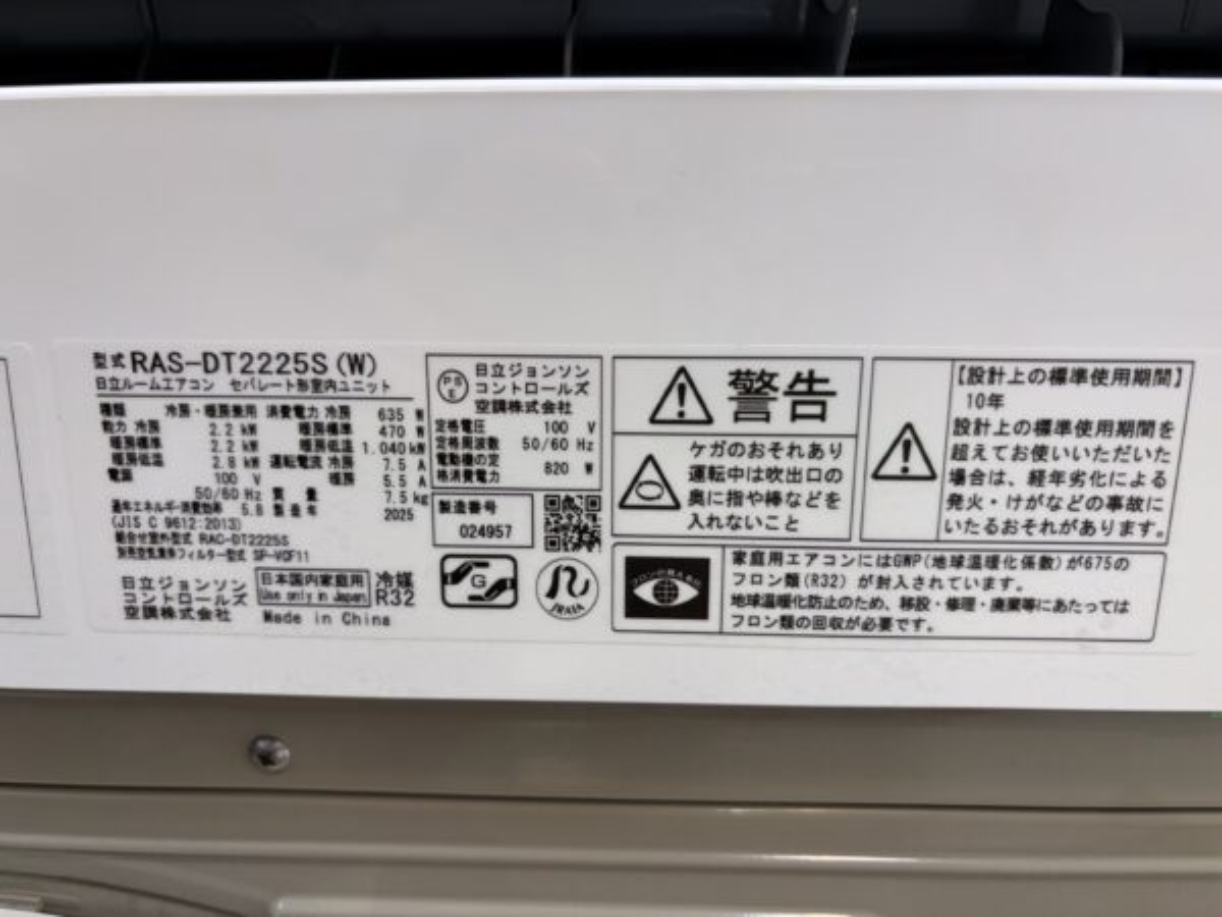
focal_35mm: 26
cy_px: 458
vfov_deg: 53.1
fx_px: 918
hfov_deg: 67.3
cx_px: 611
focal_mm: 5.96
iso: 32
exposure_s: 1/100
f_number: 1.6
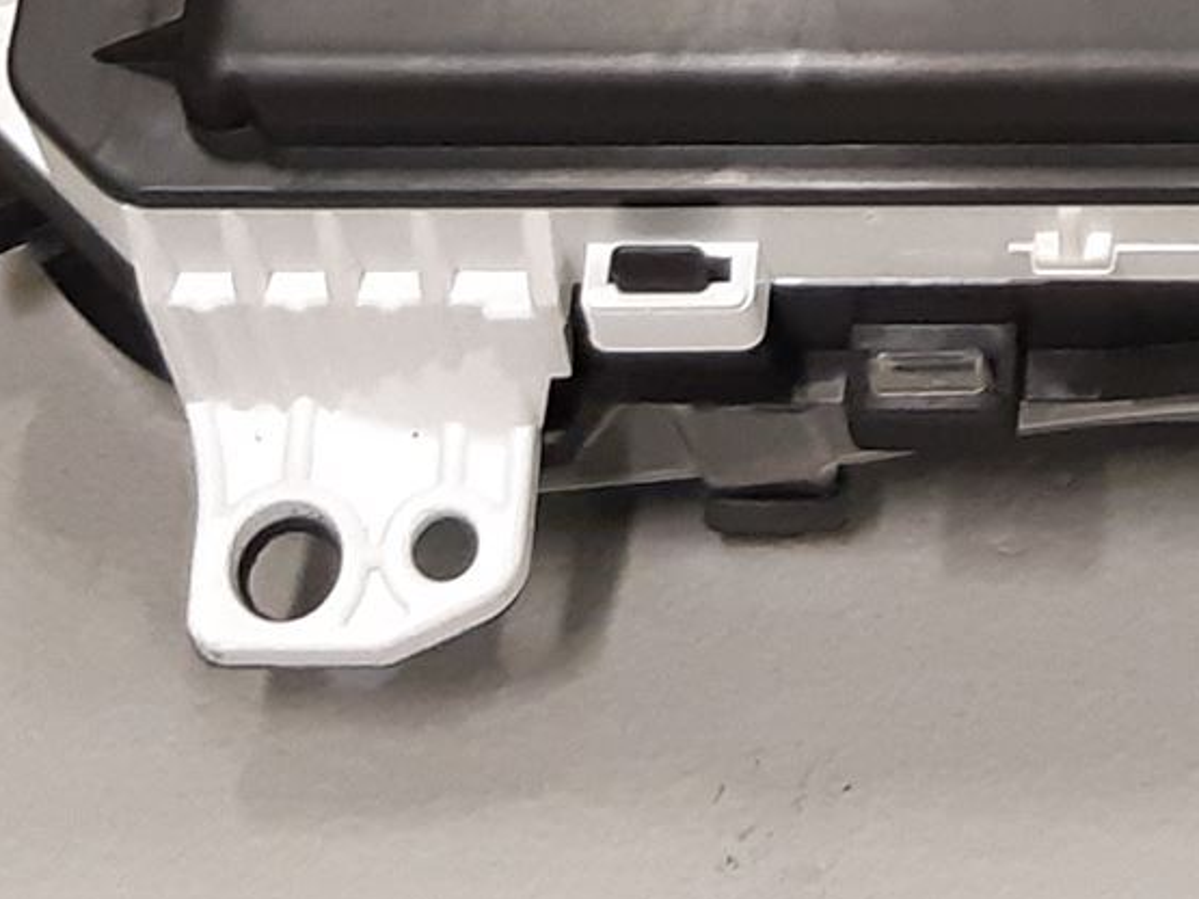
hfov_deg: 19.0
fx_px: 3324
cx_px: 1551
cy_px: -540
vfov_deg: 14.2
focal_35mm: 96
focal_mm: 3.93
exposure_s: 1/50
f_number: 1.7
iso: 200
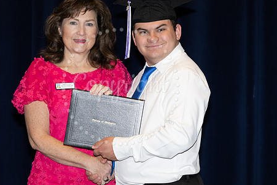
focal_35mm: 194
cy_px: 81
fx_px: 1493
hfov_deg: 10.6
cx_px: 159
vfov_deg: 7.1
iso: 640
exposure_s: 1/80
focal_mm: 120
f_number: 5.6
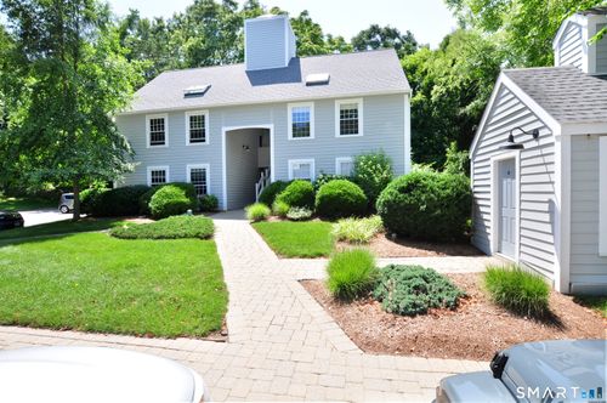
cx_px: 304
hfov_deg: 92.5
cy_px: 202
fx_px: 290
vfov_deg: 69.5
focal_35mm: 17
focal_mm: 11.5
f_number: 8
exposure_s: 1/160
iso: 400
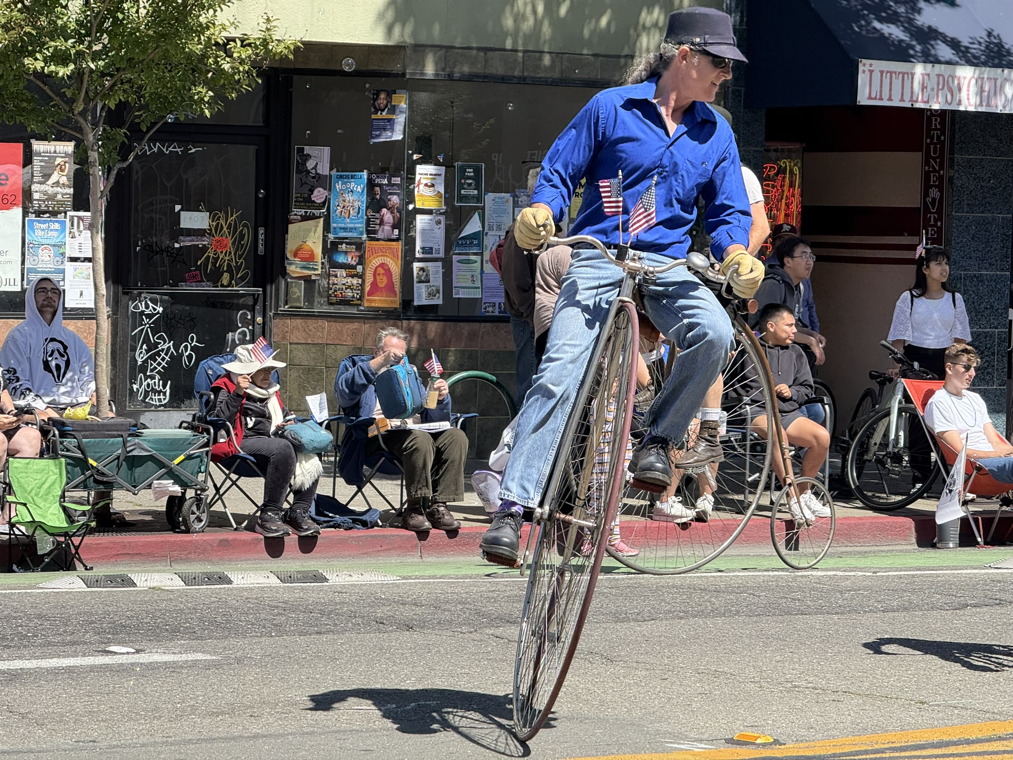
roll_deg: -1.6
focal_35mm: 120
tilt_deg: -2.1
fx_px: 3512
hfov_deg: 16.4
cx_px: 506
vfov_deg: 12.3
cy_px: 380
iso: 64
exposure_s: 1/776
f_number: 2.8
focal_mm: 15.66
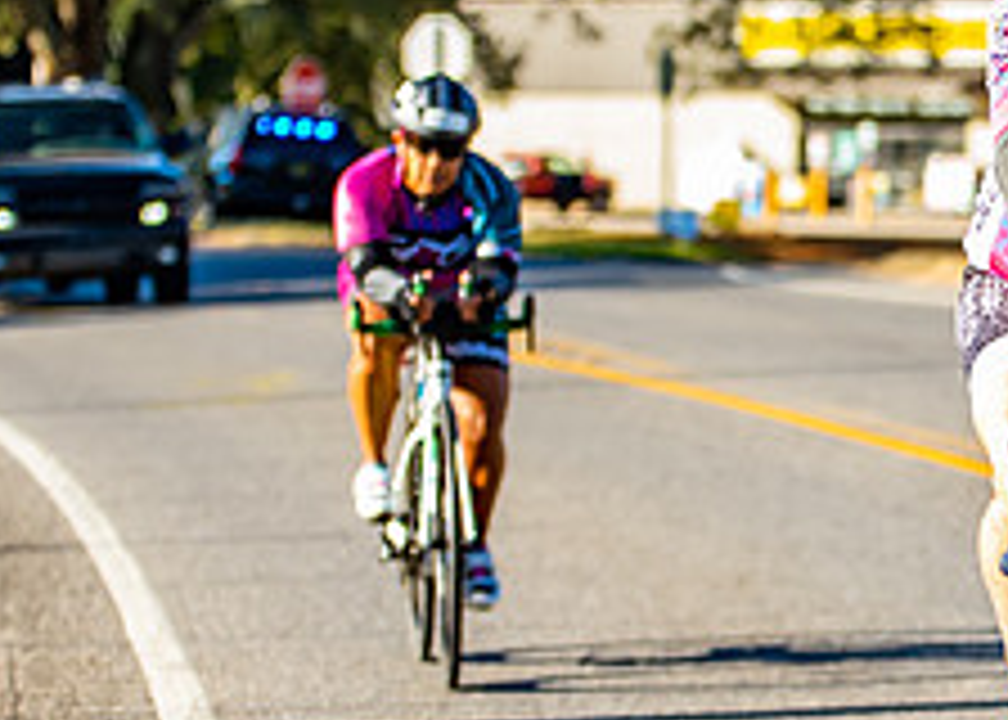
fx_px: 7300
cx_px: 857
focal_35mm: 255
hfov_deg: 7.9
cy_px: 340
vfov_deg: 5.6
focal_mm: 78
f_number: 2.8
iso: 250
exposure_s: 1/800
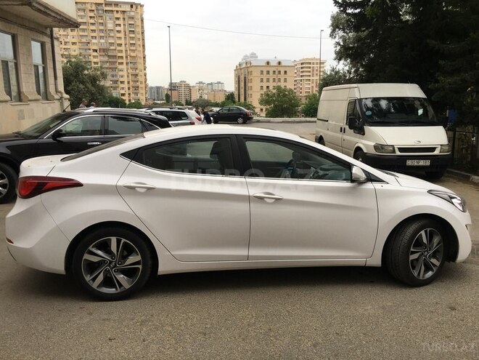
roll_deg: +1.2
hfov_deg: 61.7
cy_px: 180
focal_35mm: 29
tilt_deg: -11.4
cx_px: 240
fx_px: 401
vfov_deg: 48.2
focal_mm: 4.15
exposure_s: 1/100
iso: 25
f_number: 2.2
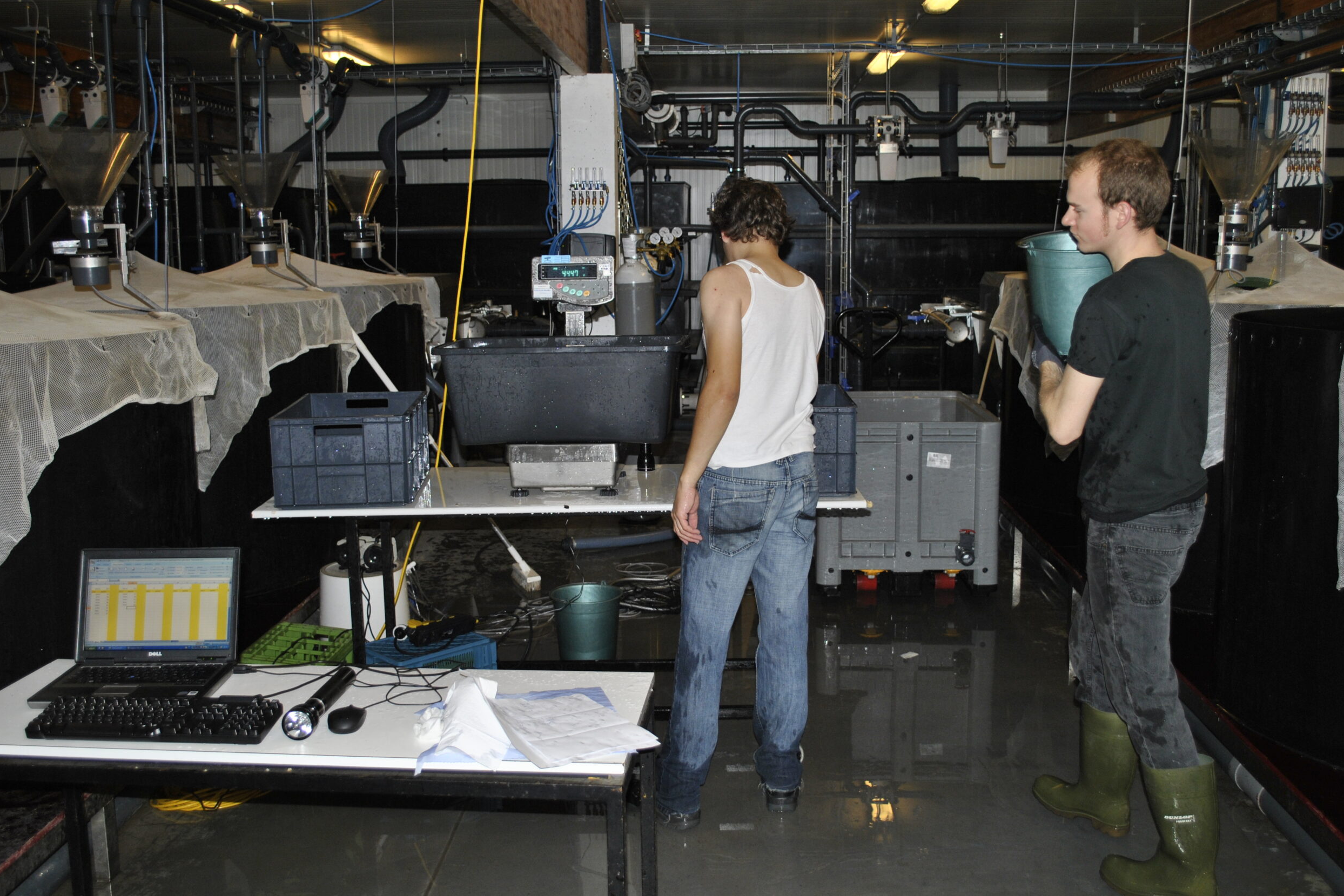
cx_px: 680
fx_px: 1269
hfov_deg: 55.8
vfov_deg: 38.9
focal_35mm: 34
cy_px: 434
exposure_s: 1/60
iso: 200
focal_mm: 22
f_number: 4
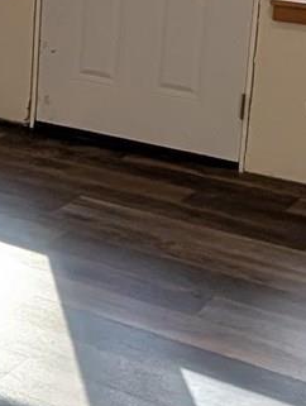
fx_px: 1010
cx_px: -230
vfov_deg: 22.2
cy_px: 47
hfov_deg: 15.1
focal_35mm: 86
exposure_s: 1/496
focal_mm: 2.02
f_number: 1.7
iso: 63
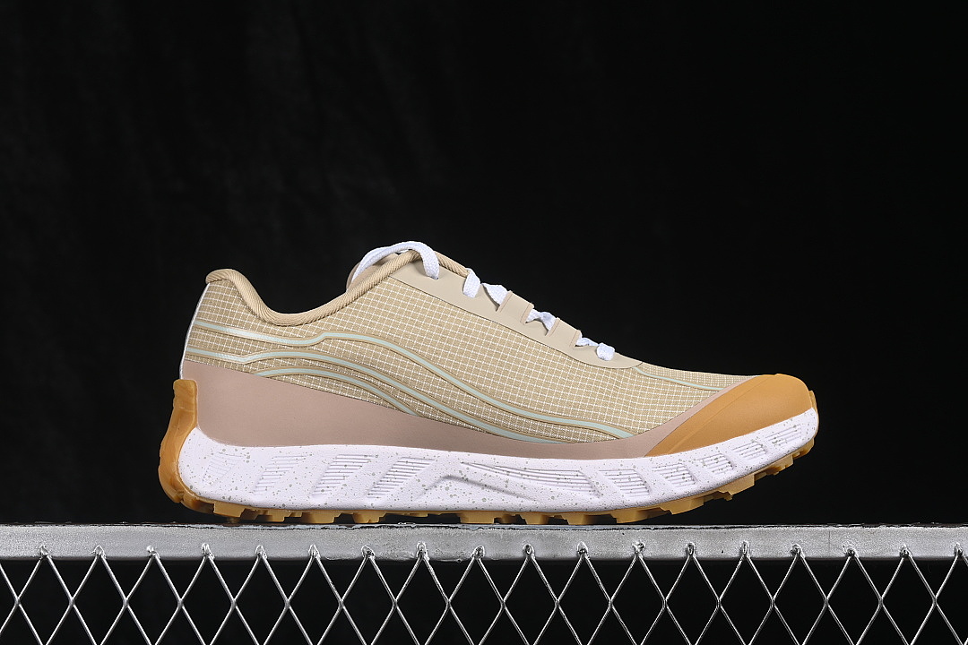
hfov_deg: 27.0
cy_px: 322
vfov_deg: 18.2
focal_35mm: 75
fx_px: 2017
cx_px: 484
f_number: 8
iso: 160
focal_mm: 50
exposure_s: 1/80
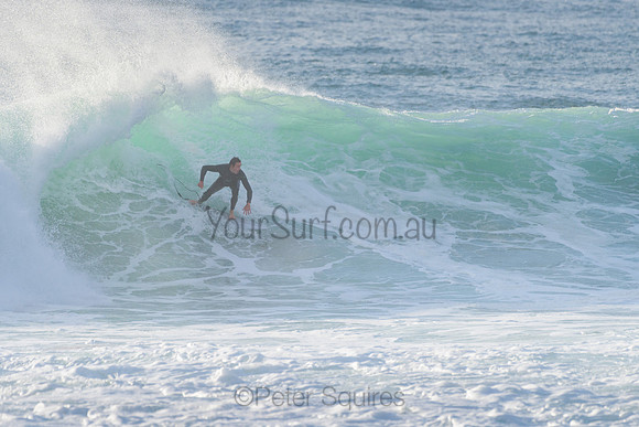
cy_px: 210
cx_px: 334
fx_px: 10870
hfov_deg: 3.4
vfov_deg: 2.2
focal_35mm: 612
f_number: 5.6
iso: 360
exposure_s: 1/2000
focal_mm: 500
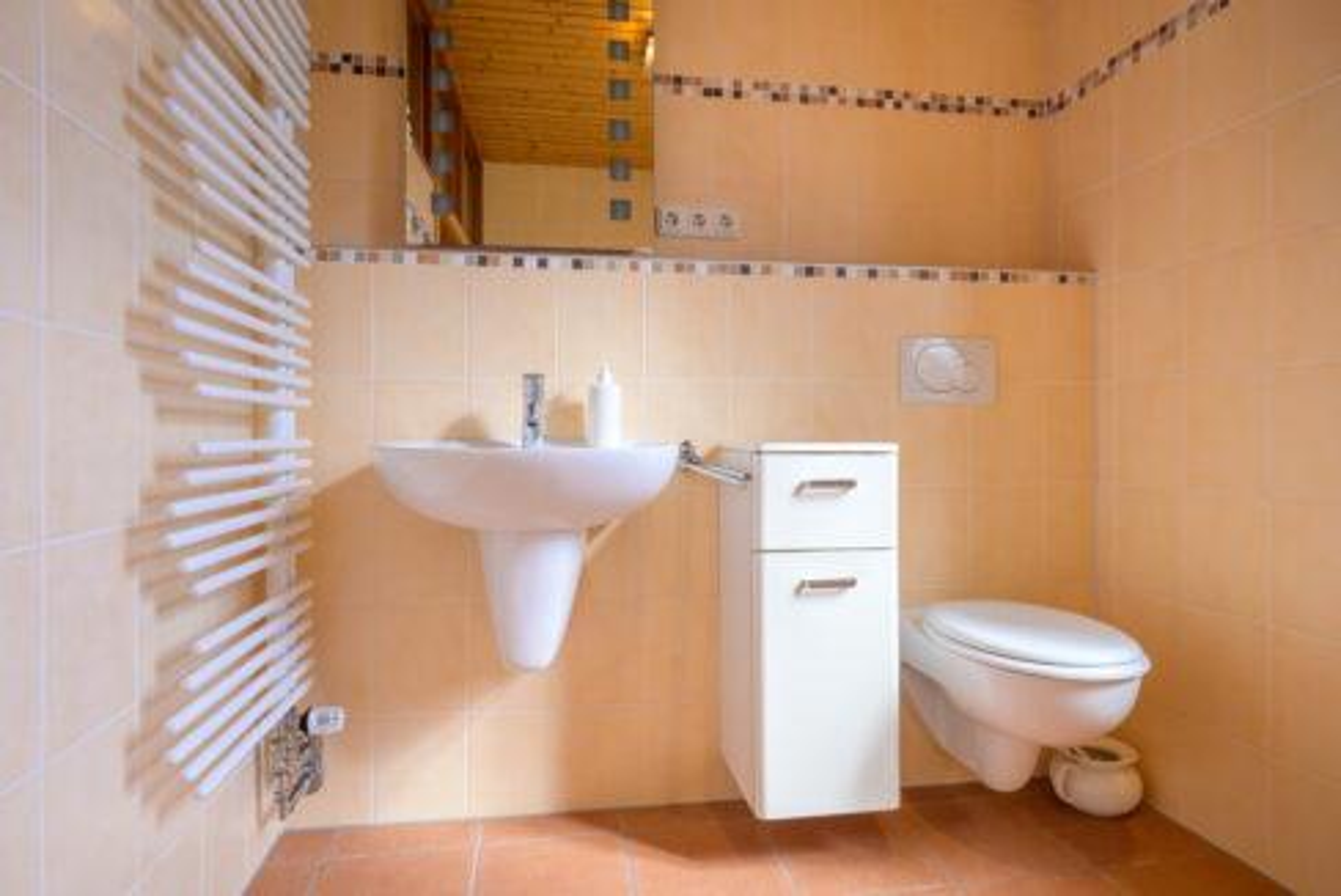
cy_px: 448
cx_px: 670
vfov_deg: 63.3
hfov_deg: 85.4
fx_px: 727
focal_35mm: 20
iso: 200
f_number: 9
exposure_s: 1/50
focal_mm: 19.5
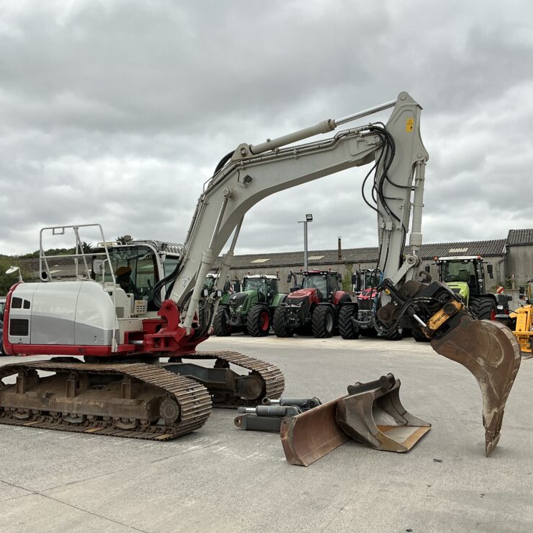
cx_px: 288
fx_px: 592
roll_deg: +0.4
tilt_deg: +5.1
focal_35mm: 34
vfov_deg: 48.4
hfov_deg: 48.4
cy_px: 274
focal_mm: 3
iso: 25
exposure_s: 1/944
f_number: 1.8
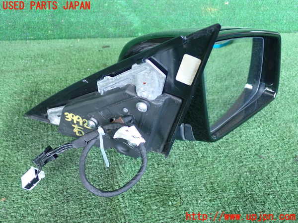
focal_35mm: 41
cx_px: 149
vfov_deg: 35.1
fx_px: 353
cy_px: 112
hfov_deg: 45.8
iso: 800
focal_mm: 7.31
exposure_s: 1/125
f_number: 2.8
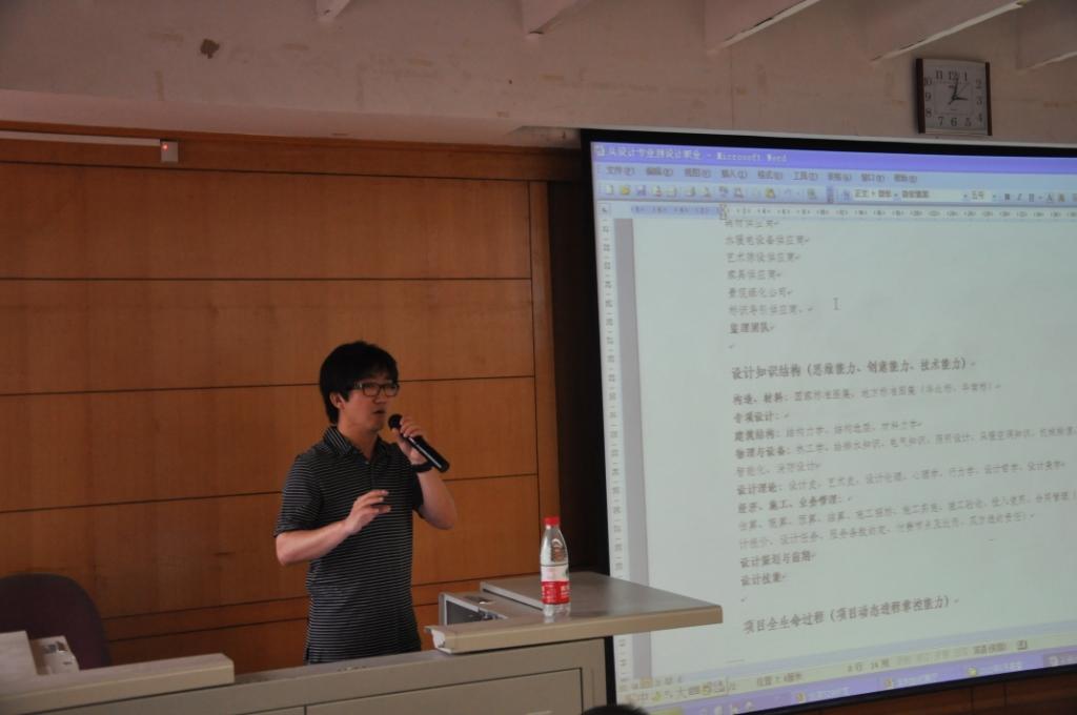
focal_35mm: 45
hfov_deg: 43.7
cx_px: 538
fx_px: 1345
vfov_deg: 29.8
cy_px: 358
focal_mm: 30
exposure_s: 1/40
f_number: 4.2
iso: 1000
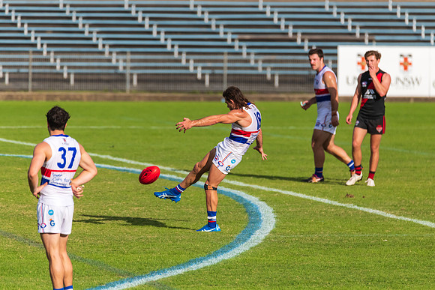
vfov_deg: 2.9
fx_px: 5699
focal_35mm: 472
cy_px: 144
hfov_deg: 4.4
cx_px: 224
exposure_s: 1/8000
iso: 1000
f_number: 6
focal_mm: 450
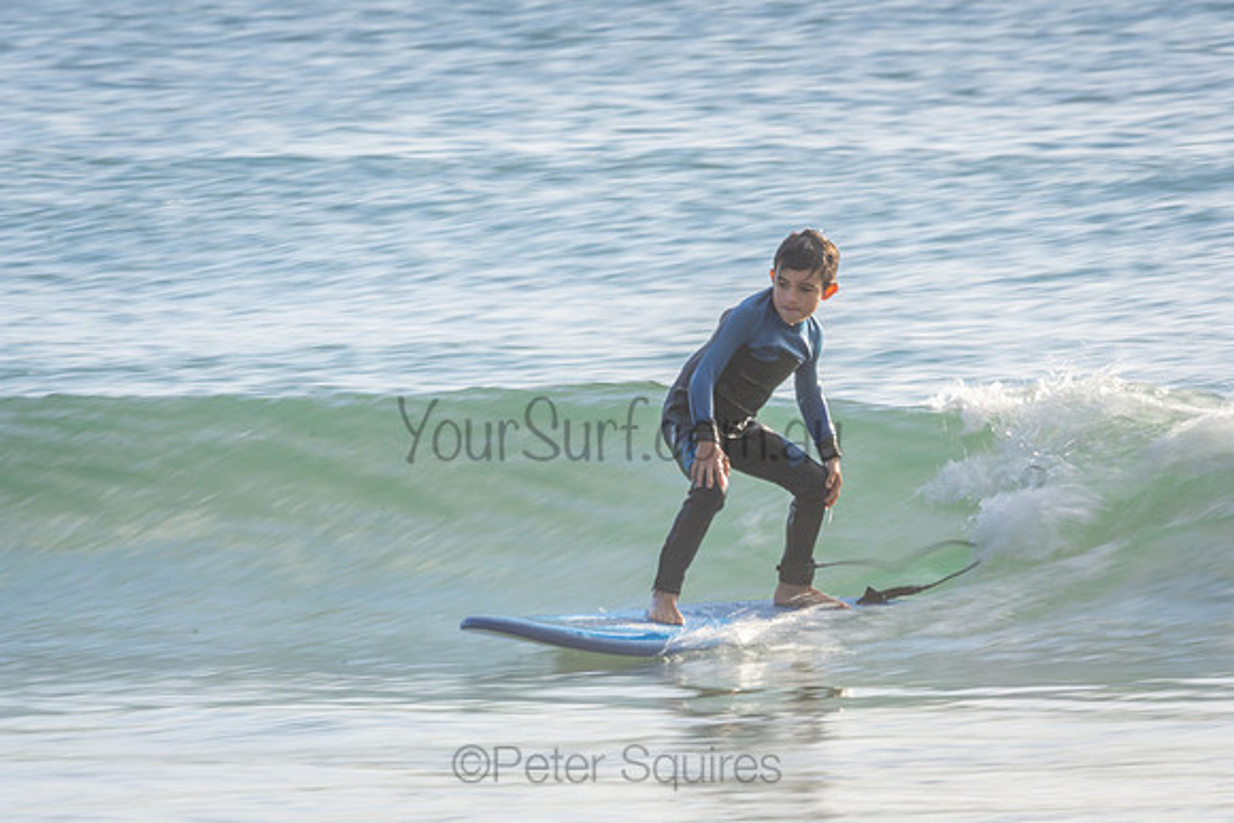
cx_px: 617
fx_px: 25713
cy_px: 412
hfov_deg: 2.7
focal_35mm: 750
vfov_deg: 1.8
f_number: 20
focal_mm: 500
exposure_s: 1/30
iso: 100
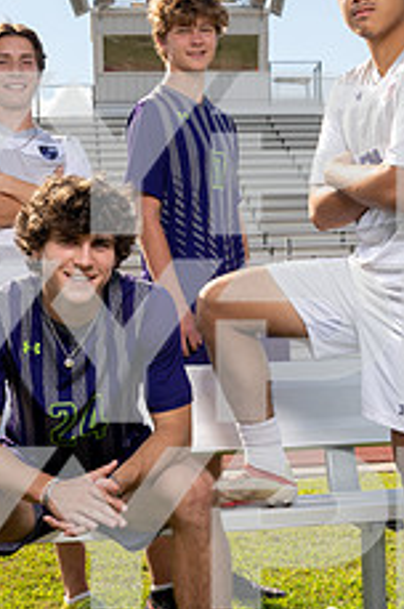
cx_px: 186
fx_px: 1030
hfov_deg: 22.2
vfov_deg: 32.9
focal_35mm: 61
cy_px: 343
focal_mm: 31
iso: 320
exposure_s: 1/250
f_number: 10
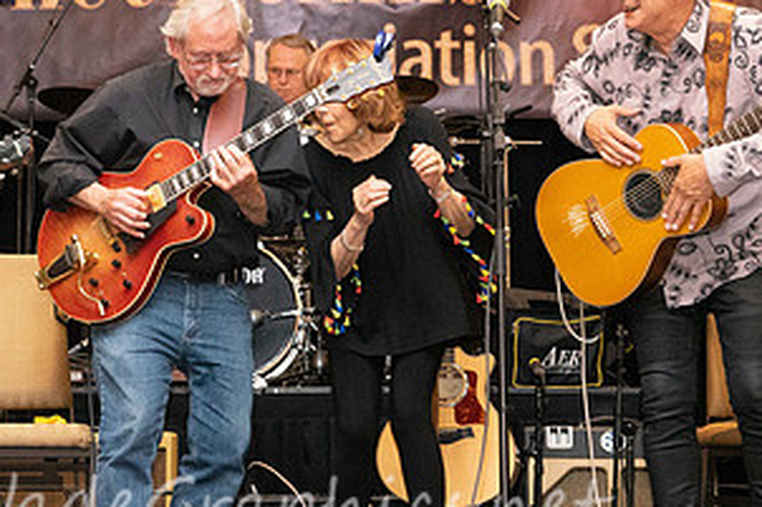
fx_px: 2158
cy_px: 178
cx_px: 262
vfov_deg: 13.4
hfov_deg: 20.0
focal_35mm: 102
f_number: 6.3
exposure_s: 1/200
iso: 6400
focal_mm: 50
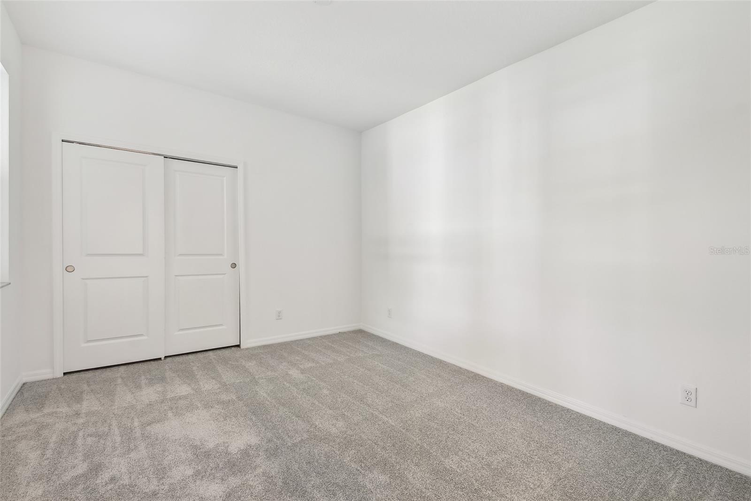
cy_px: 250
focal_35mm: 15
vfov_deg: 77.3
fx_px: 313
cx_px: 376
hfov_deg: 100.4
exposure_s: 1/3.33
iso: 100
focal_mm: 10
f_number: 7.1
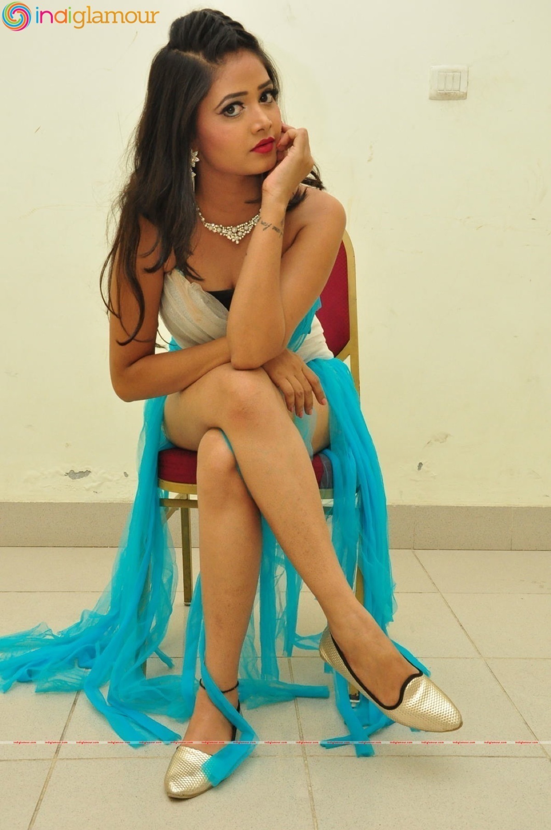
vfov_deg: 46.5
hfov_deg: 31.8
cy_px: 415
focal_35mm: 42
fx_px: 967
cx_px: 276
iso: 1600
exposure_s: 1/125
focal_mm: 28
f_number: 8
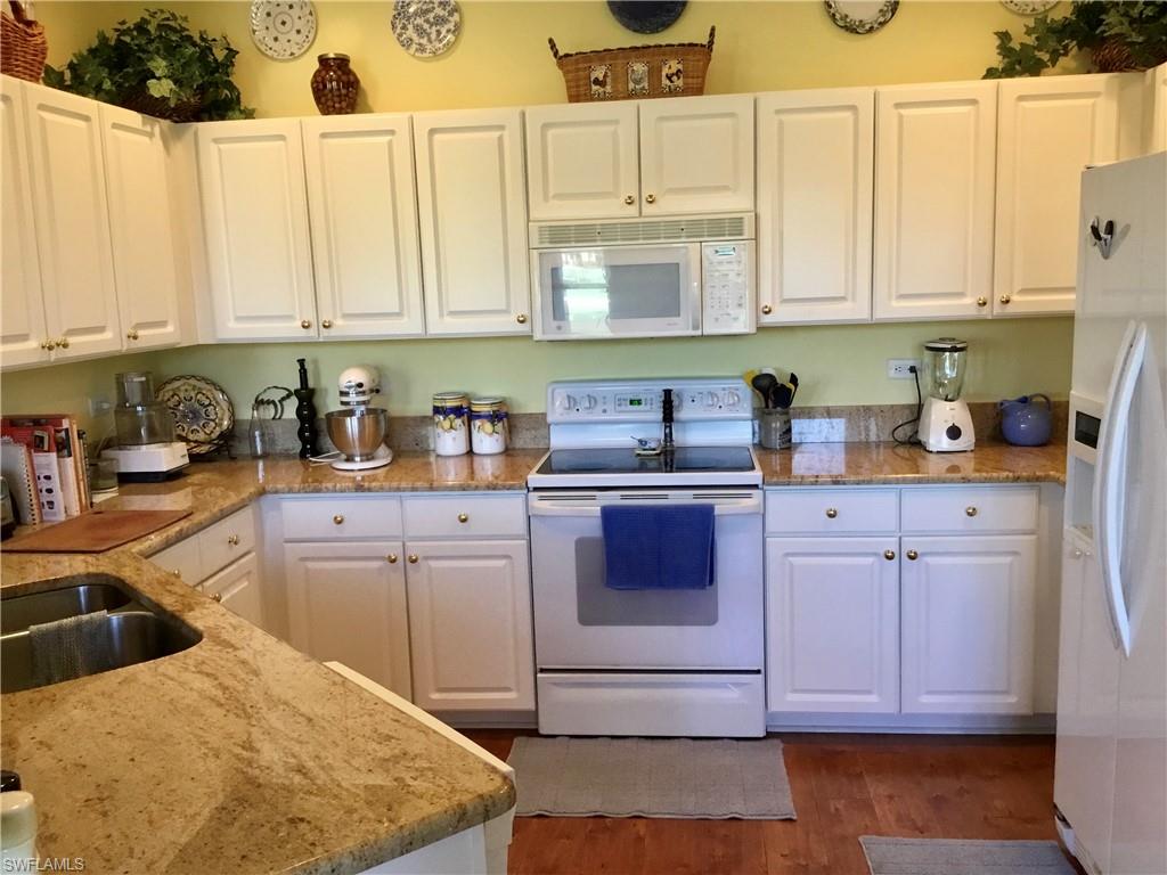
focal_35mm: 31
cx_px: 584
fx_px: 1045
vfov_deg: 45.4
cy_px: 438
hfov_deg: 58.4
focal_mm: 3.3
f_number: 2.4
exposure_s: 1/30
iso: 100
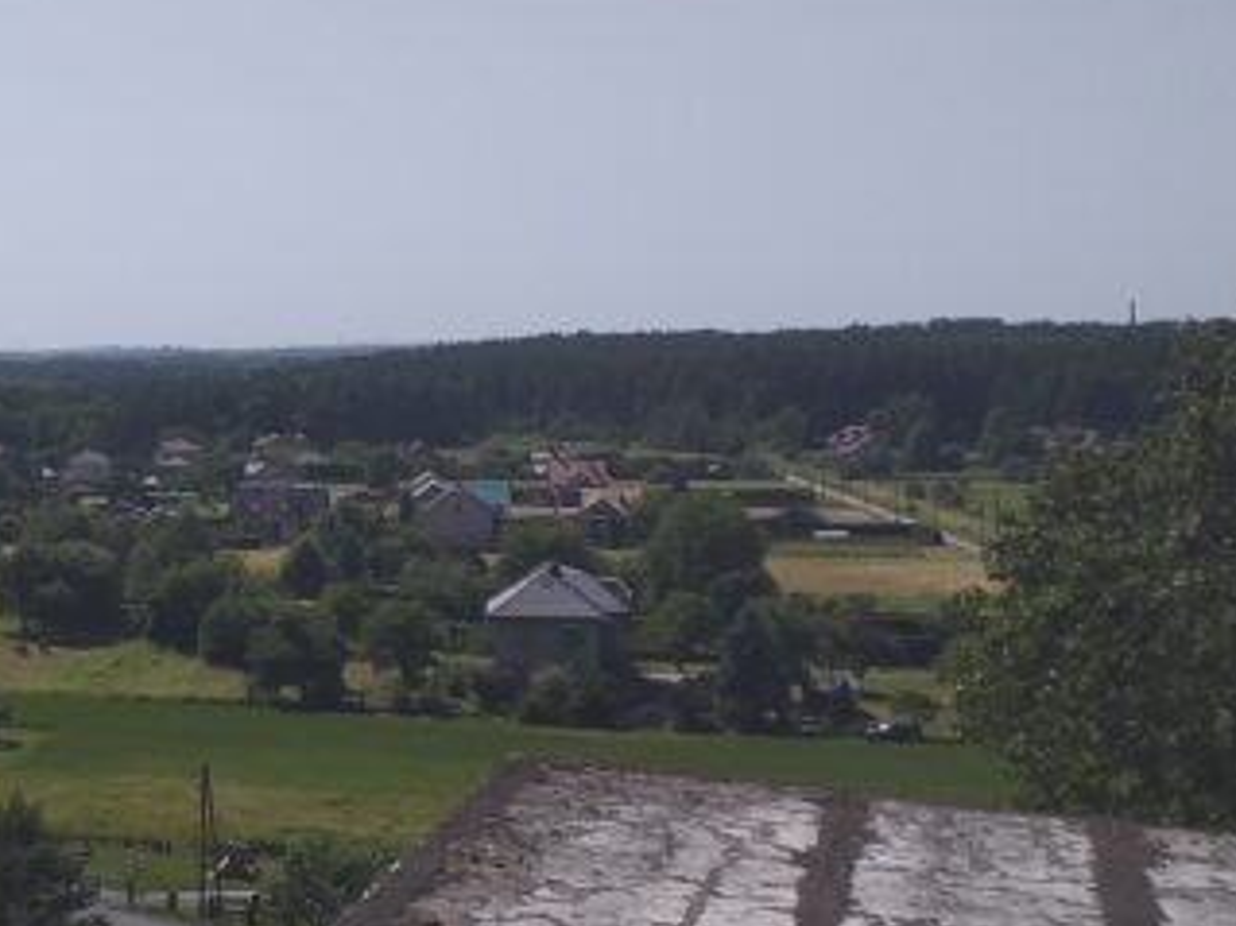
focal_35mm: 65
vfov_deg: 22.5
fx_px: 2320
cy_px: 376
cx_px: -159
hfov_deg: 27.1
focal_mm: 3.6
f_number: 1.9
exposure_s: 1/2801
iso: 40
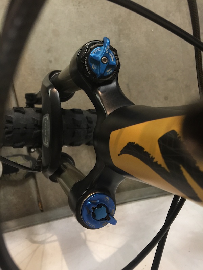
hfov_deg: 48.2
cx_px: 102
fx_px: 227
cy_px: 135
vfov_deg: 61.7
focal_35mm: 29
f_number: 2.2
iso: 125
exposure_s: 1/8
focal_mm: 4.15
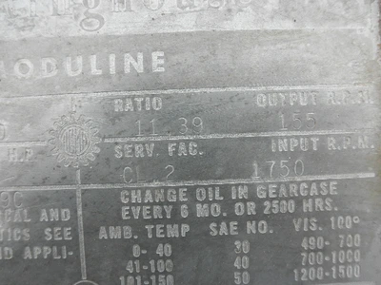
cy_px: 142
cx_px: 190
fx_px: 308
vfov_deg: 49.7
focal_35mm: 28
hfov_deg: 63.4
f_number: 3
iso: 64
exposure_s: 1/200
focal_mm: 5
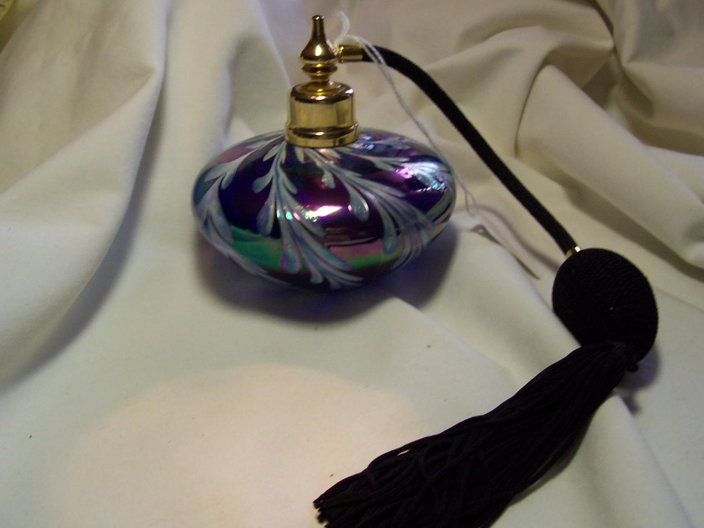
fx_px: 752
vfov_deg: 38.7
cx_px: 352
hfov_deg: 50.1
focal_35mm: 37
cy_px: 264
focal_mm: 5.6
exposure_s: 1/60
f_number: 2.8
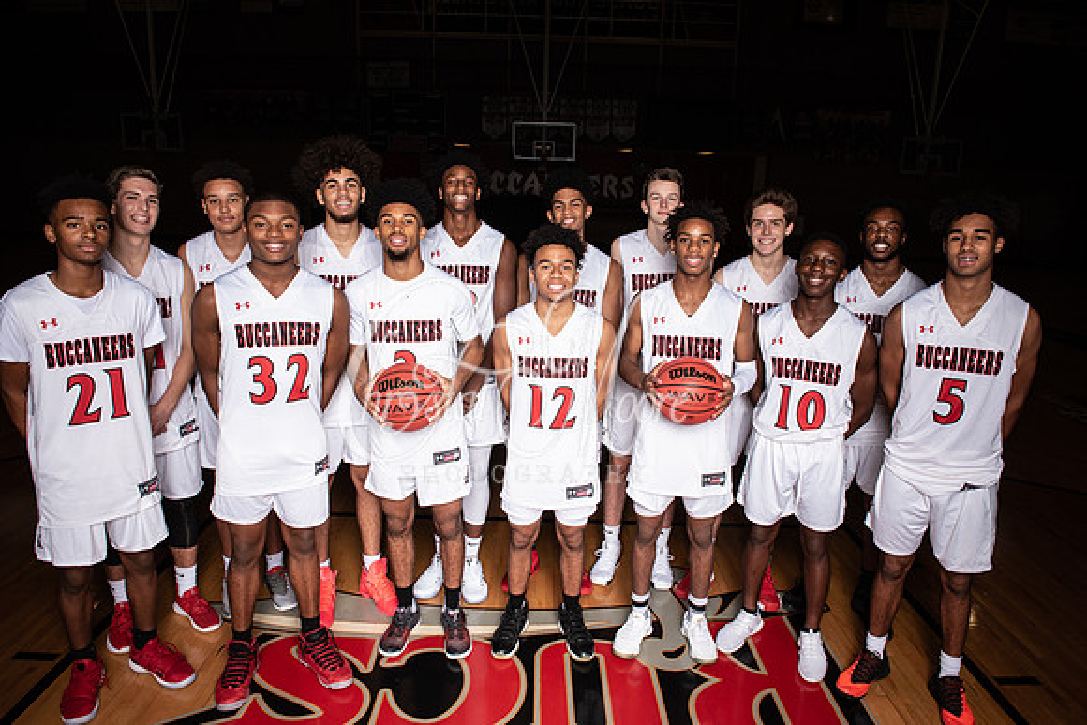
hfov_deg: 73.7
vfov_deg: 53.2
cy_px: 362
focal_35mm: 24
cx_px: 544
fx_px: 725
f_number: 14
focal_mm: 24
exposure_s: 1/200
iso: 320
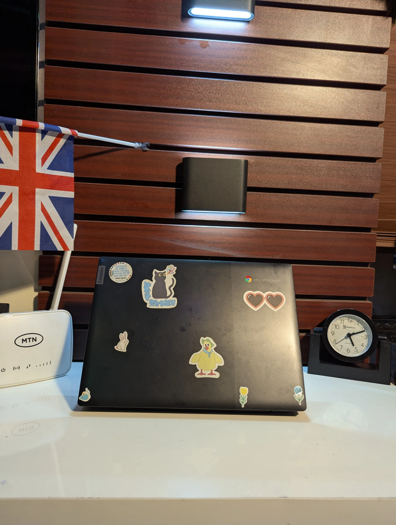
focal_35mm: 24
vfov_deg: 71.5
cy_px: 262
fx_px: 365
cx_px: 198
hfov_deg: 56.9
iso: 64
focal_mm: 6.81
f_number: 1.85
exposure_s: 1/100
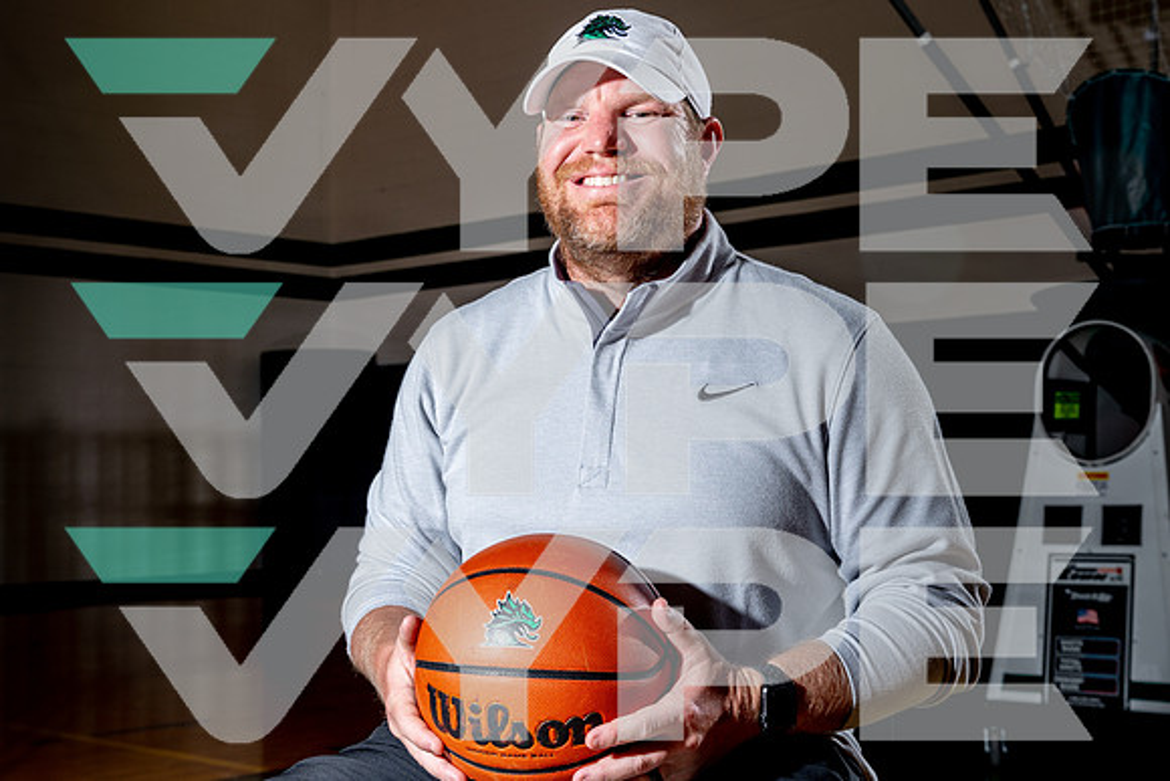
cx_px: 541
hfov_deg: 39.2
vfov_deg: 26.7
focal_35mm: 51
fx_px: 1642
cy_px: 390
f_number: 6.3
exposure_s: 1/125
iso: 100
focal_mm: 47
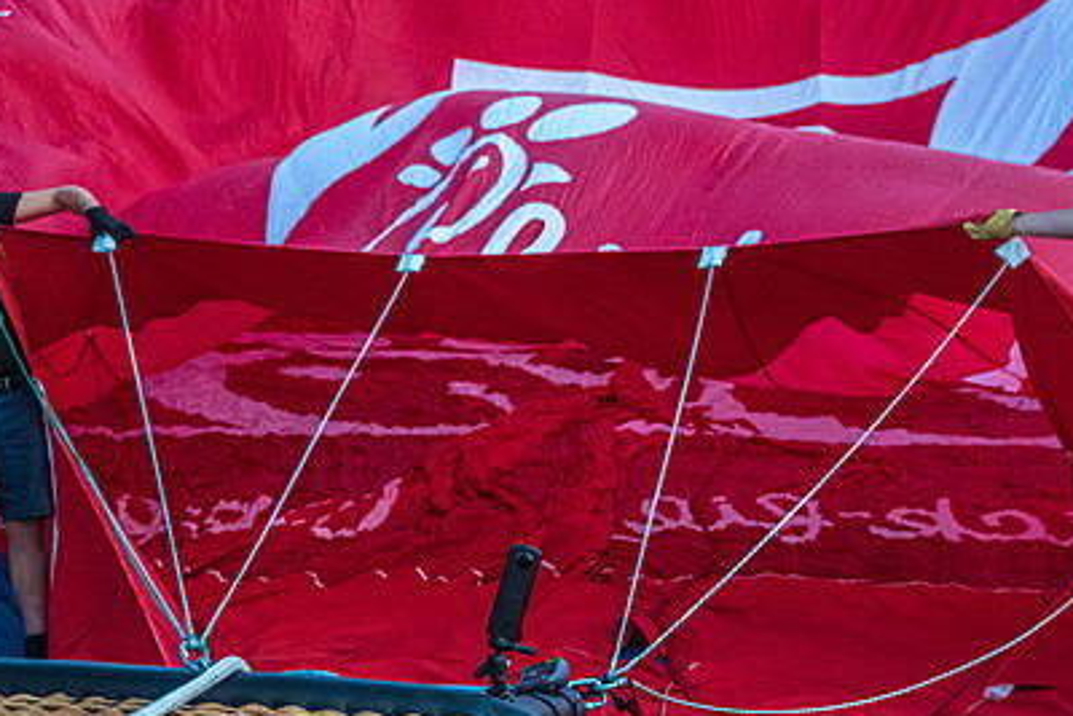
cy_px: 449
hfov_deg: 31.9
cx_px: 547
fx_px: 1878
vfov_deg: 21.5
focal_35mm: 63
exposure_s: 1/50
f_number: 4
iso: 3200
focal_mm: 29
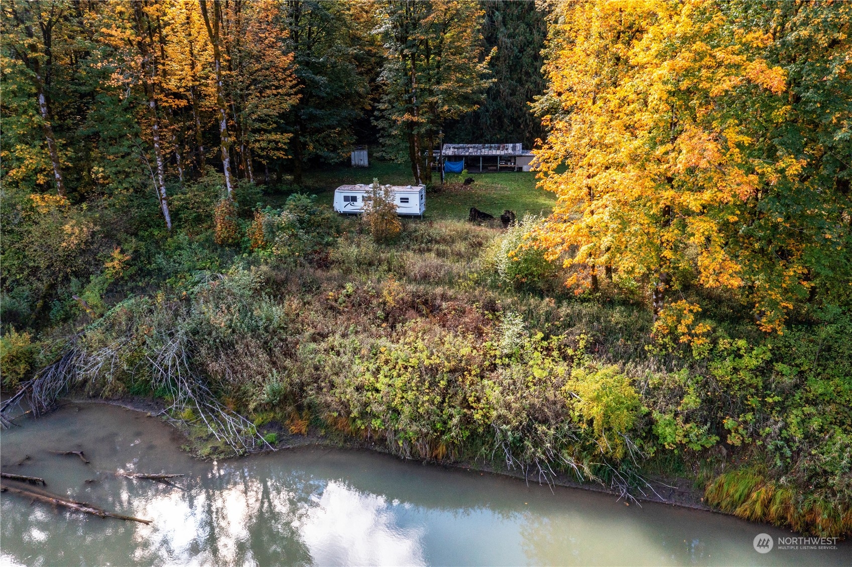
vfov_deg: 46.4
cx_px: 426
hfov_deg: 65.5
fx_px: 662
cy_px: 284
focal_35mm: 28
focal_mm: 10.26
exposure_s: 1/160
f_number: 8
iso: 400
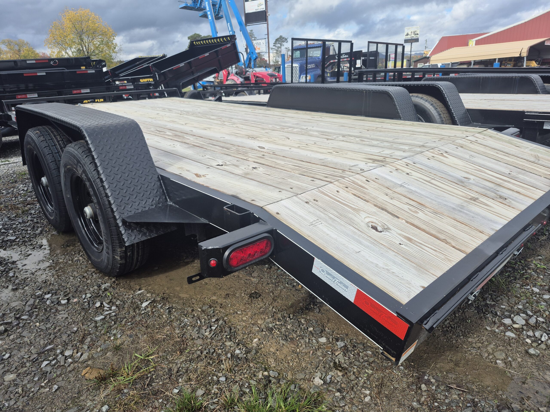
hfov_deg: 73.9
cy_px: 206
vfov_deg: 58.9
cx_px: 275
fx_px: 365
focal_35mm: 23
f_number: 1.8
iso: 25
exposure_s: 1/1256
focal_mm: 5.4
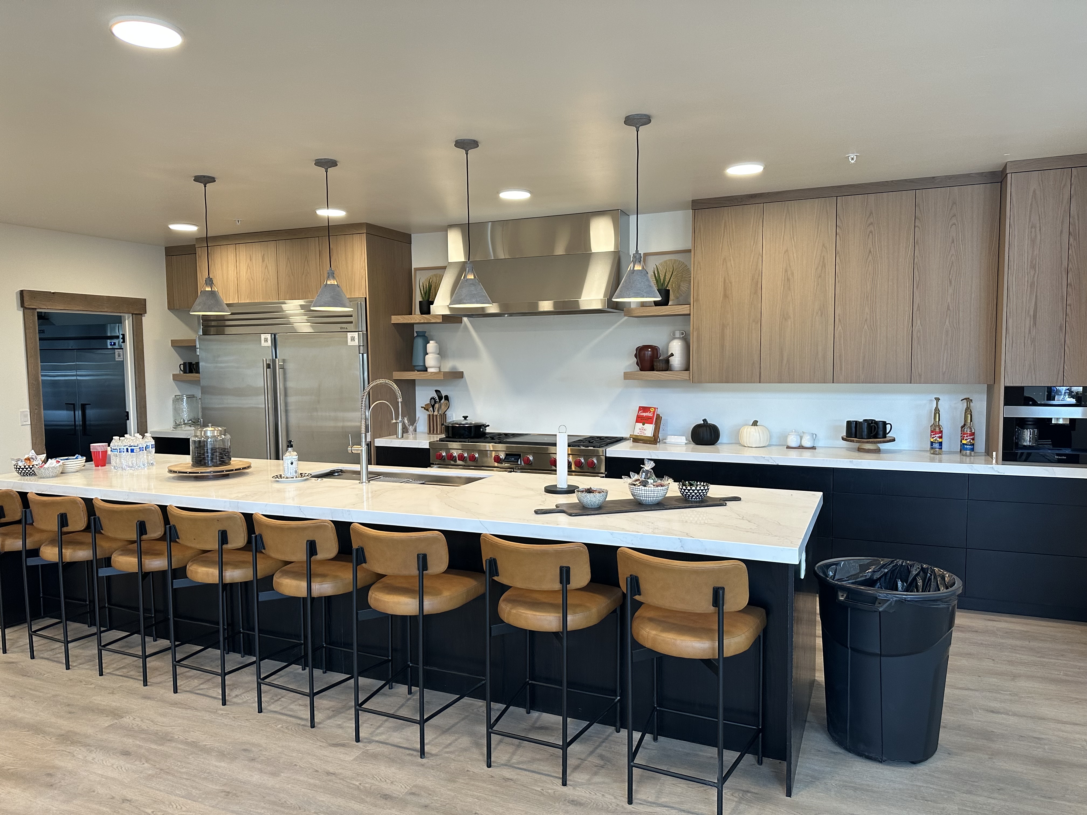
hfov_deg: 71.6
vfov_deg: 56.8
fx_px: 754
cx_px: 544
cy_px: 408
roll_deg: +0.9
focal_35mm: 24
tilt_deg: -4.2
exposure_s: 1/120
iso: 160
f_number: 1.78
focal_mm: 6.86
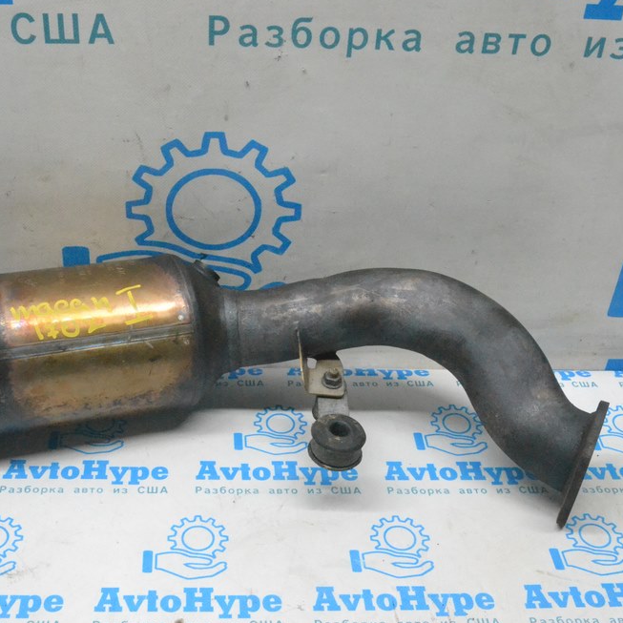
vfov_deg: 35.4
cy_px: 318
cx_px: 243
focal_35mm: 48
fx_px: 977
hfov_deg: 35.2
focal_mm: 24
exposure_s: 1/160
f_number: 10
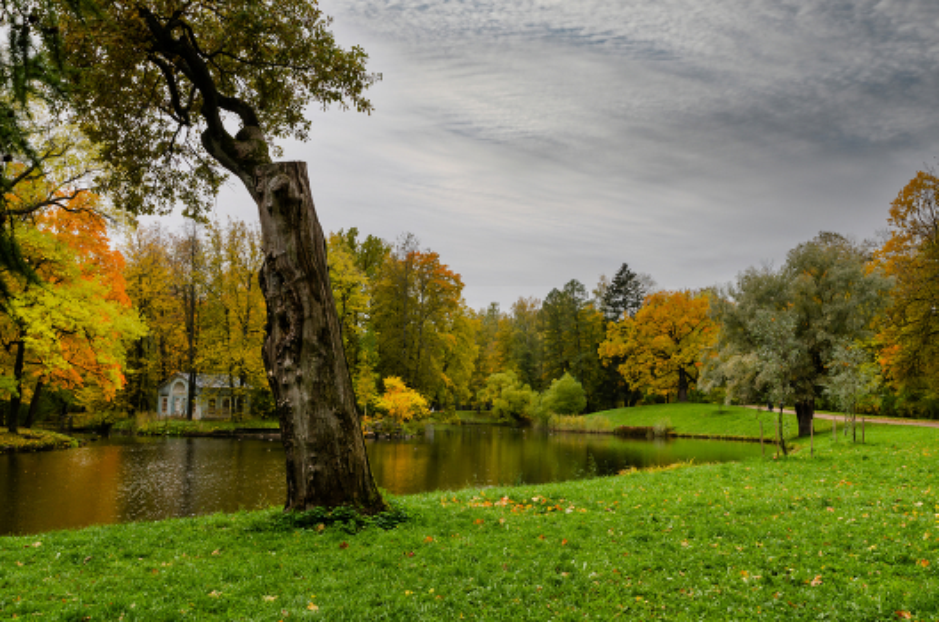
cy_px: 311
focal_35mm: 36
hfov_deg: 53.2
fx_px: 937
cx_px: 470
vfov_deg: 36.7
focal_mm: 24
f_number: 9
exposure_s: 1/200
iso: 100
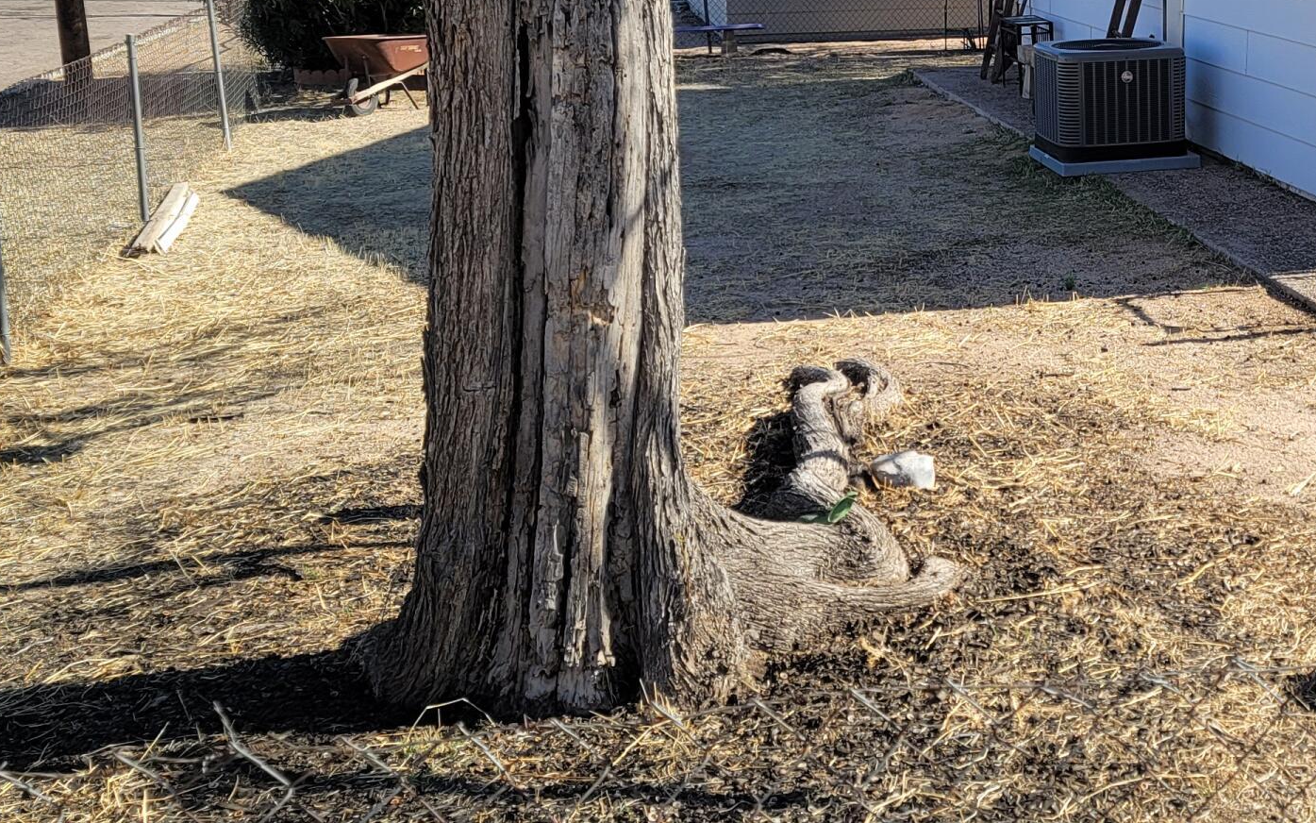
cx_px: 1145
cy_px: 179
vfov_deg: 22.5
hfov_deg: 34.0
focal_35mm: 57
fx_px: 2044
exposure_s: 1/617
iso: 20
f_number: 1.8
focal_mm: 7
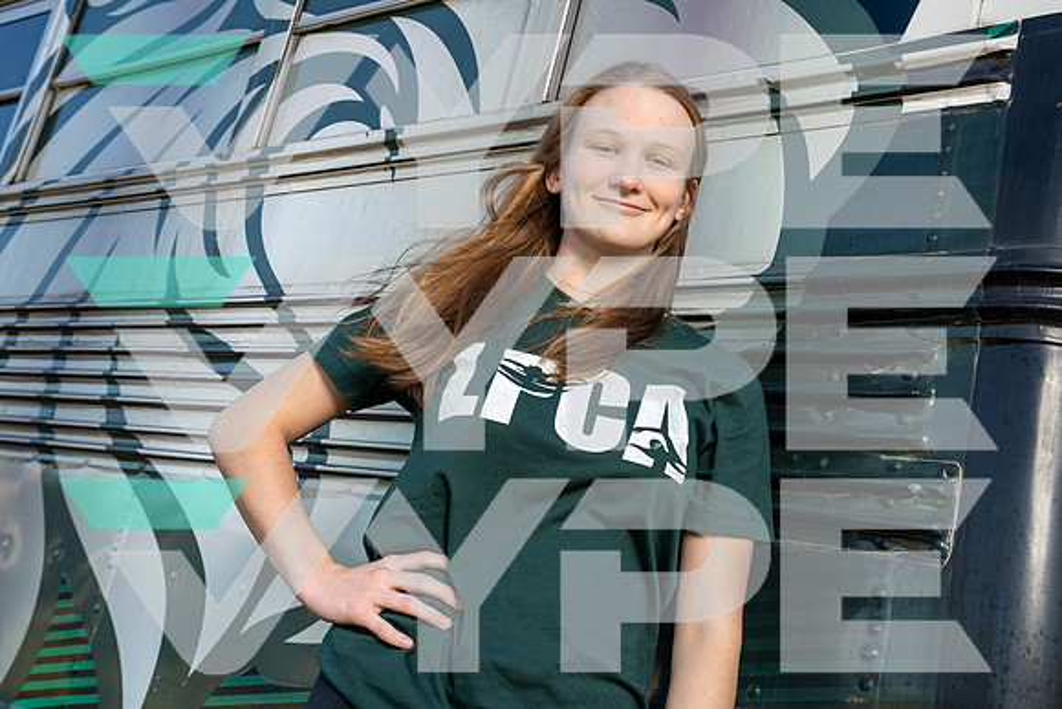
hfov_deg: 48.4
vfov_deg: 33.4
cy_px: 354
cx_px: 531
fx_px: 1180
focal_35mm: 40
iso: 320
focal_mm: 40
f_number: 8
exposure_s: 1/250
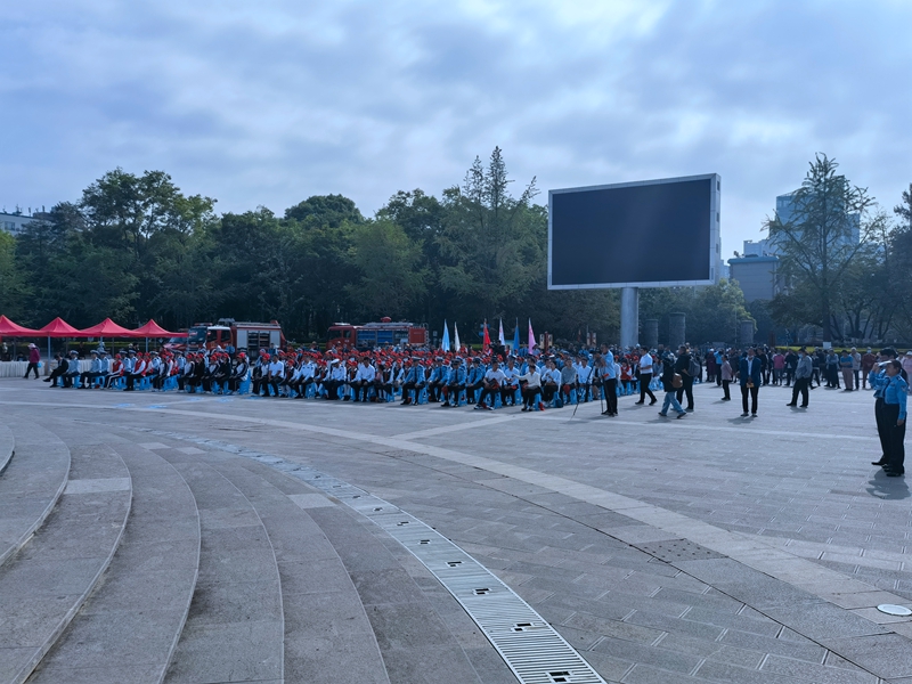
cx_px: 456
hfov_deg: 58.4
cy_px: 342
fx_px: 817
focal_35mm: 31
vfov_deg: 45.4
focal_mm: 6.67
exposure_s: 1/11765
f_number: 1.9
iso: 50
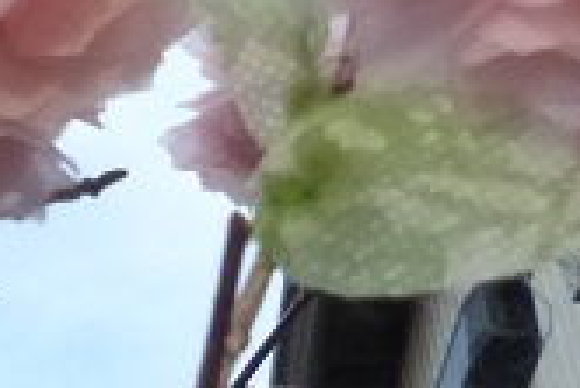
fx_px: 2709
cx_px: -688
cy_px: 444
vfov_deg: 8.1
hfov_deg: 10.8
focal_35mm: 168
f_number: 5
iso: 800
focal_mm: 6.3
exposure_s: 1/1600
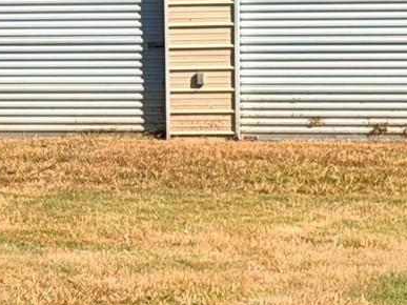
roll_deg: +0.4
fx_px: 2985
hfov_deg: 7.7
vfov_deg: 5.8
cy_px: 64
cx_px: -78
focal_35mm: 254
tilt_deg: +0.6
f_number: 1.78
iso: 64
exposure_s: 1/5208
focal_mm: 6.76
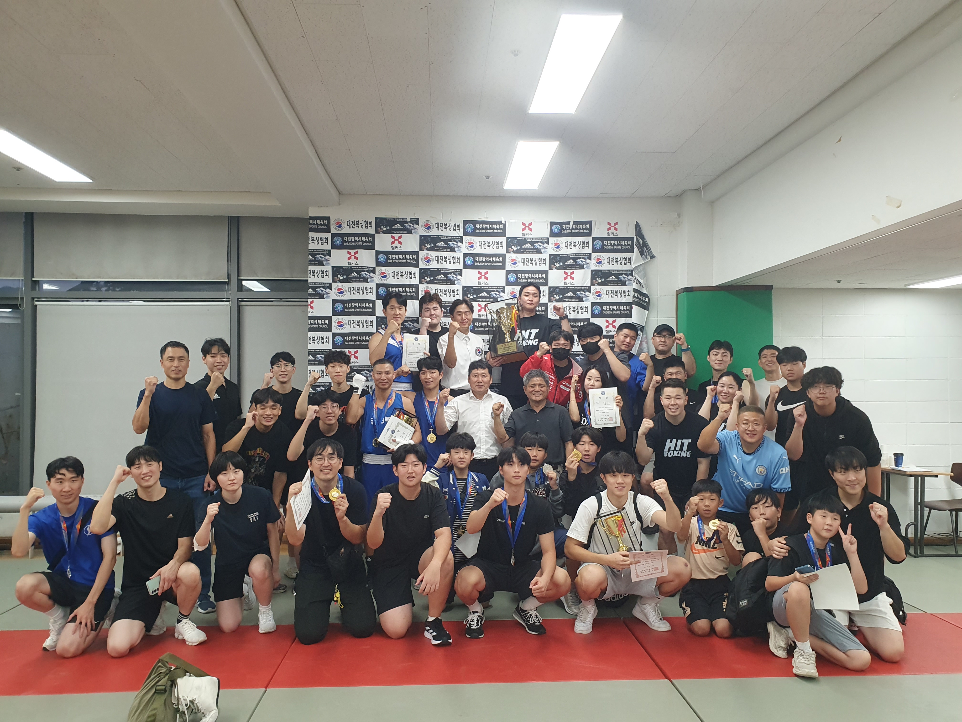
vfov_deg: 53.1
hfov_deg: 67.3
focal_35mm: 26
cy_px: 361
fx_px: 723
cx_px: 481
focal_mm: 4.32
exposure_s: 1/60
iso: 200
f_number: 2.4
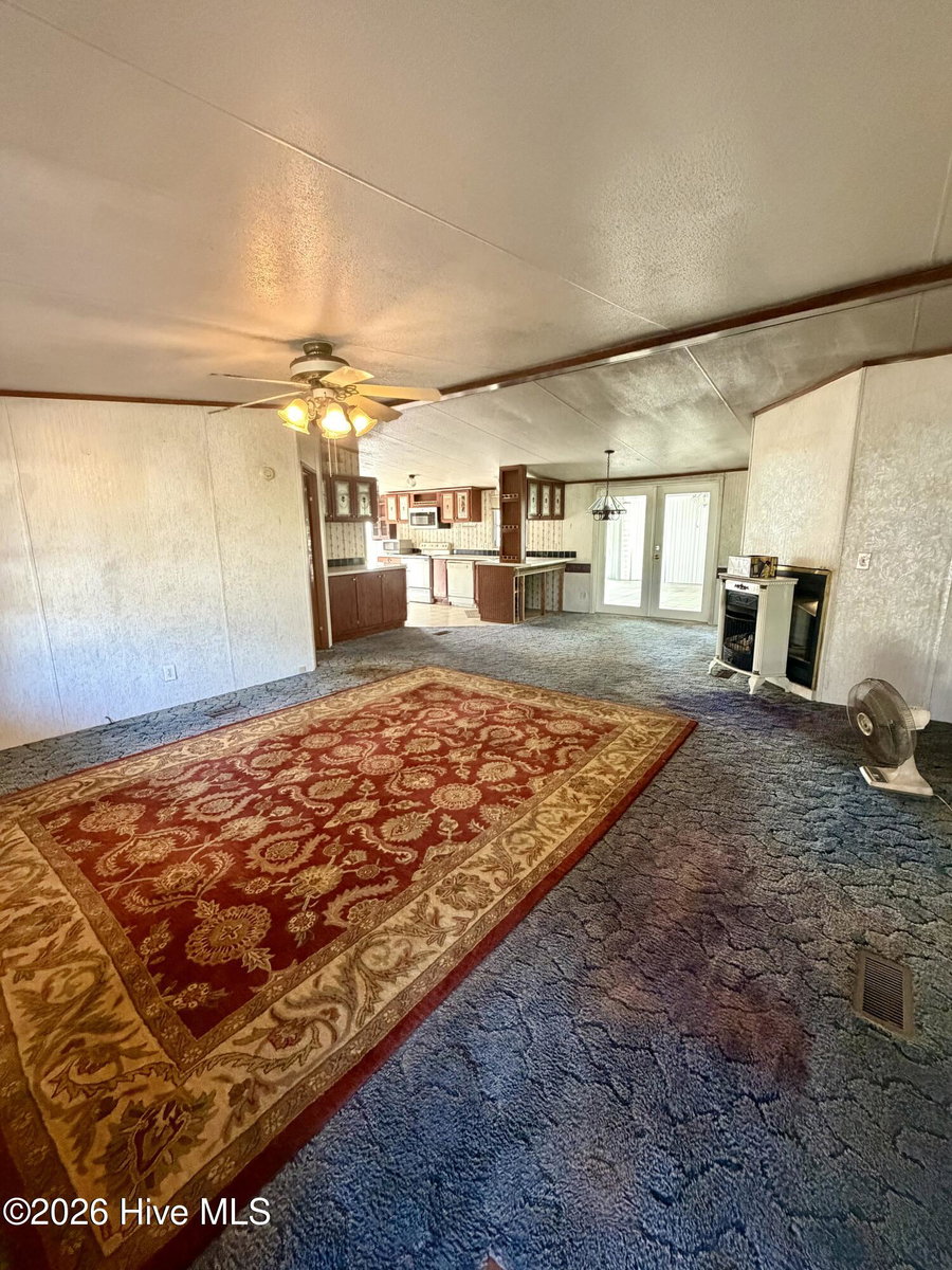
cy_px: 635
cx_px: 476
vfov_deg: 102.1
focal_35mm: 14
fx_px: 513
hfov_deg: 85.7
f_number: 2.2
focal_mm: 2.22
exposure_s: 1/60
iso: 800
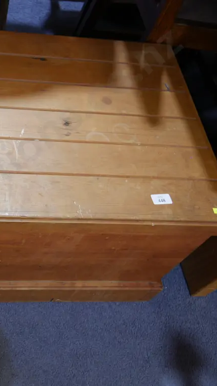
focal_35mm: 44
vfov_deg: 46.4
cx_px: -31
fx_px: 450
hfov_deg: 24.9
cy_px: 195
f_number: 3.6
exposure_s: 1/60
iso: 250
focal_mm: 15
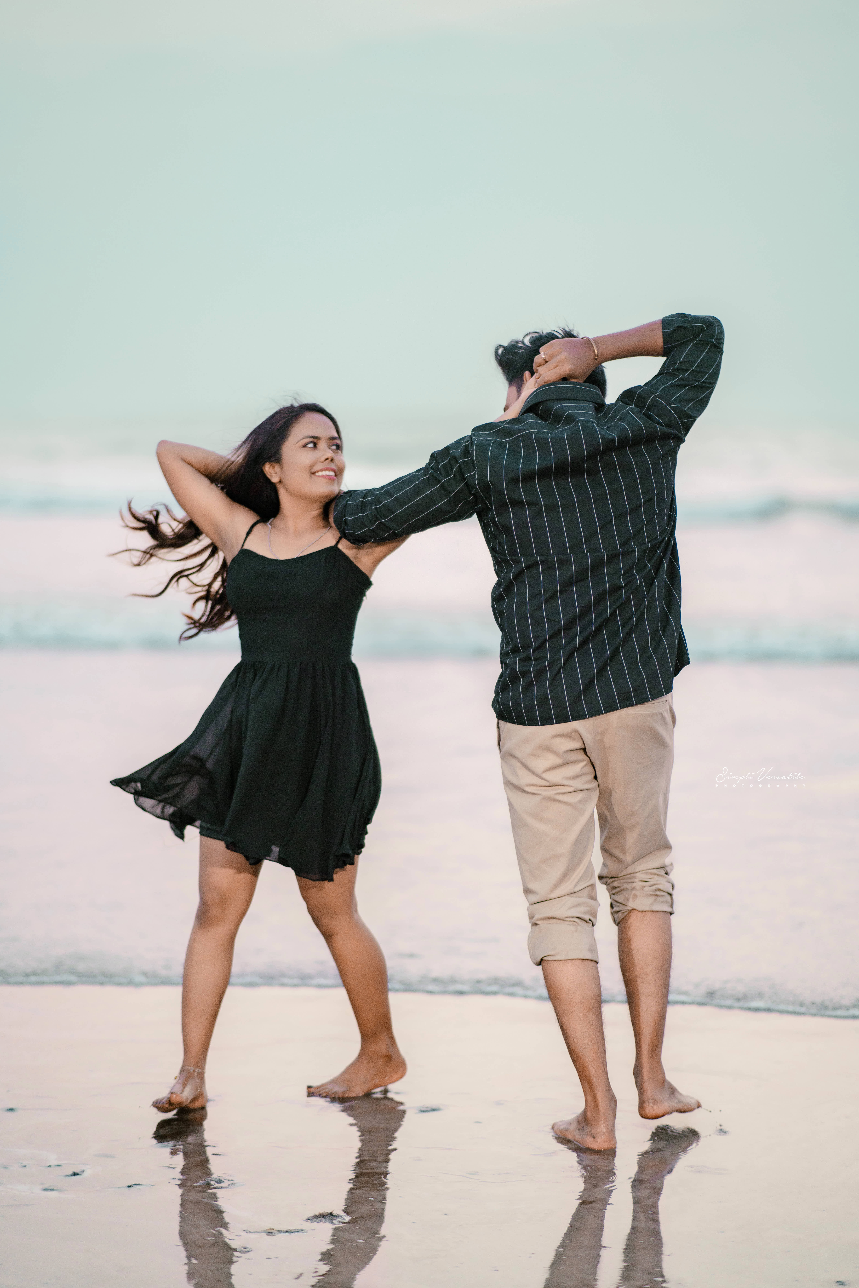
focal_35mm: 85
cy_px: 644
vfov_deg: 23.9
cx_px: 430
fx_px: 3041
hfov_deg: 16.1
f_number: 1.4
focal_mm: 85
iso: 640
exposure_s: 1/400
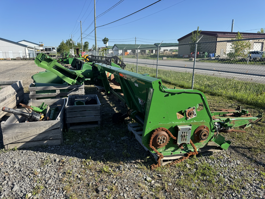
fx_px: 184
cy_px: 100
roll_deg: +2.6
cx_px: 132
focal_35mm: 24
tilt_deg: -11.1
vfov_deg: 56.8
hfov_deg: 71.6
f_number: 1.78
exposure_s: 1/2604
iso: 80
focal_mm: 6.76
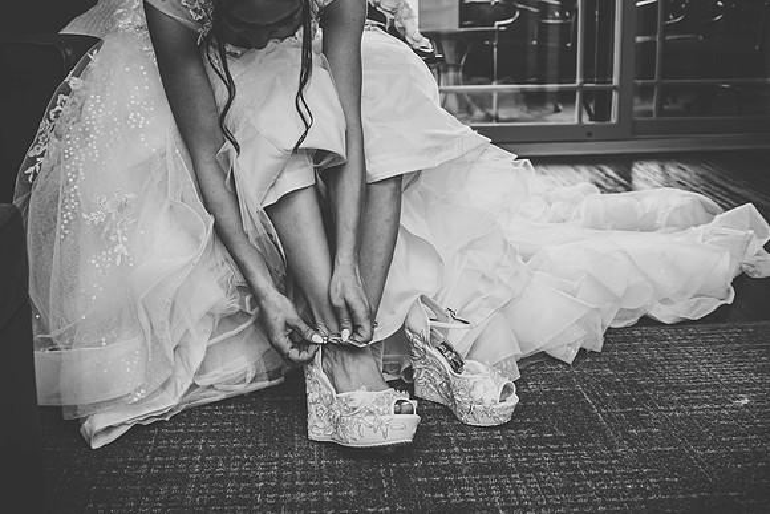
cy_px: 139
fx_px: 875
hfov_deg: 47.5
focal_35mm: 41
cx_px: 356
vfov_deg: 32.2
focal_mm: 28
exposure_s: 1/125
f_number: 2.8
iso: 400
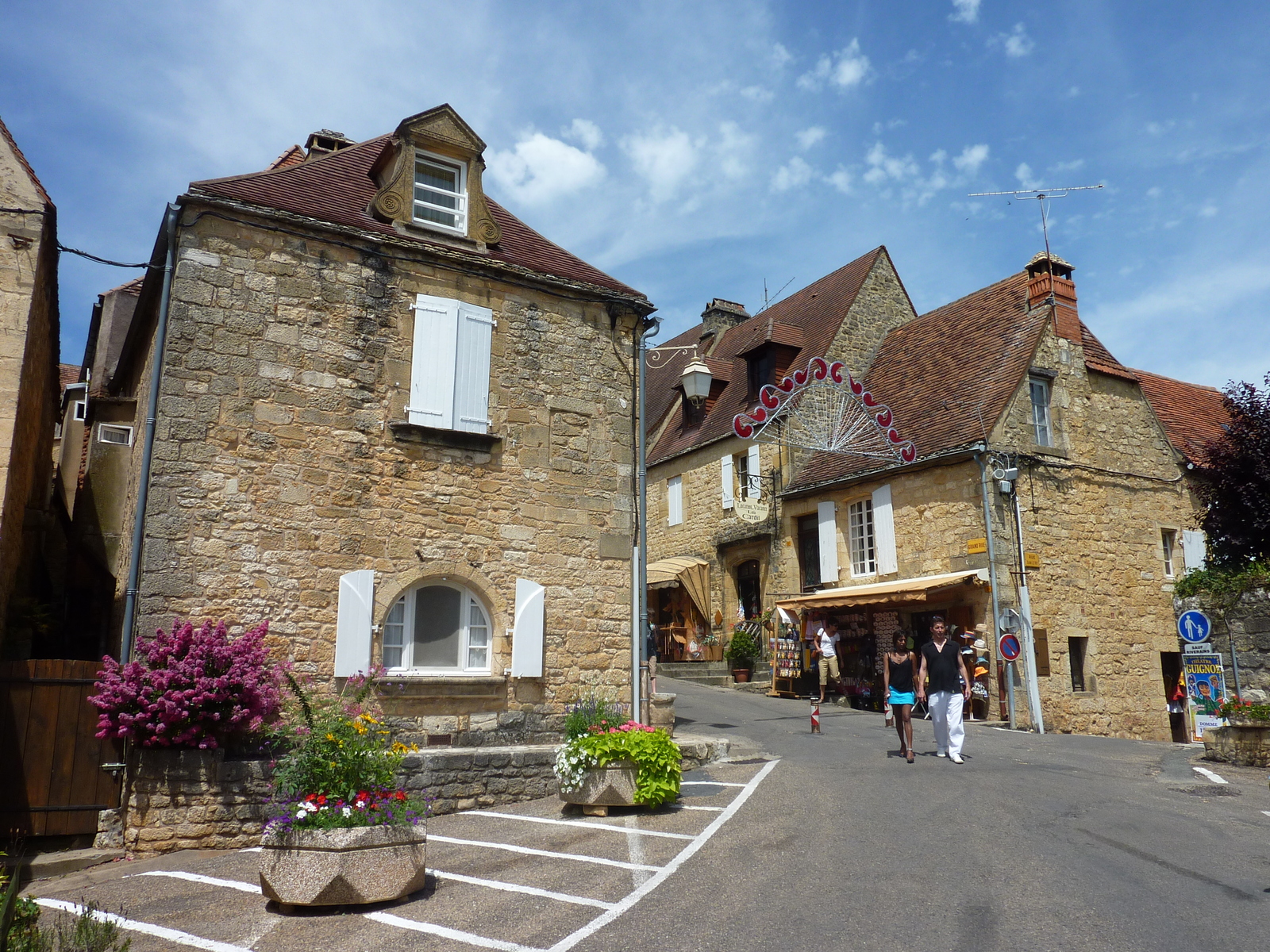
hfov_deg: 69.4
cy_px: 476
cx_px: 635
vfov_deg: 54.9
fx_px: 917
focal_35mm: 25
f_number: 5
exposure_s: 1/500
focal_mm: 4.1
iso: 80
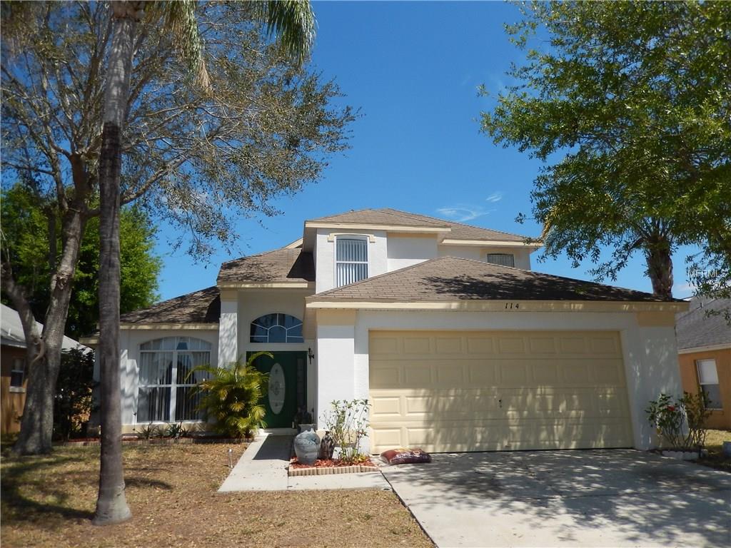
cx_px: 366
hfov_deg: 69.4
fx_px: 528
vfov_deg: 54.9
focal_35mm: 25
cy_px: 274
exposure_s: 1/400
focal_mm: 4.5
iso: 125
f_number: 6.8
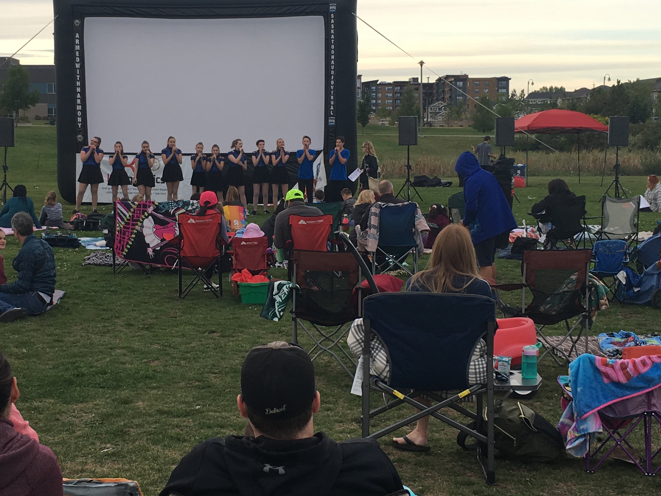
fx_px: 1184
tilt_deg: -4.0
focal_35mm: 62
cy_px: 214
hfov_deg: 31.1
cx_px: 254
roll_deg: -0.5
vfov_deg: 23.6
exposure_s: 1/120
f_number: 2.2
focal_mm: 4.15
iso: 25
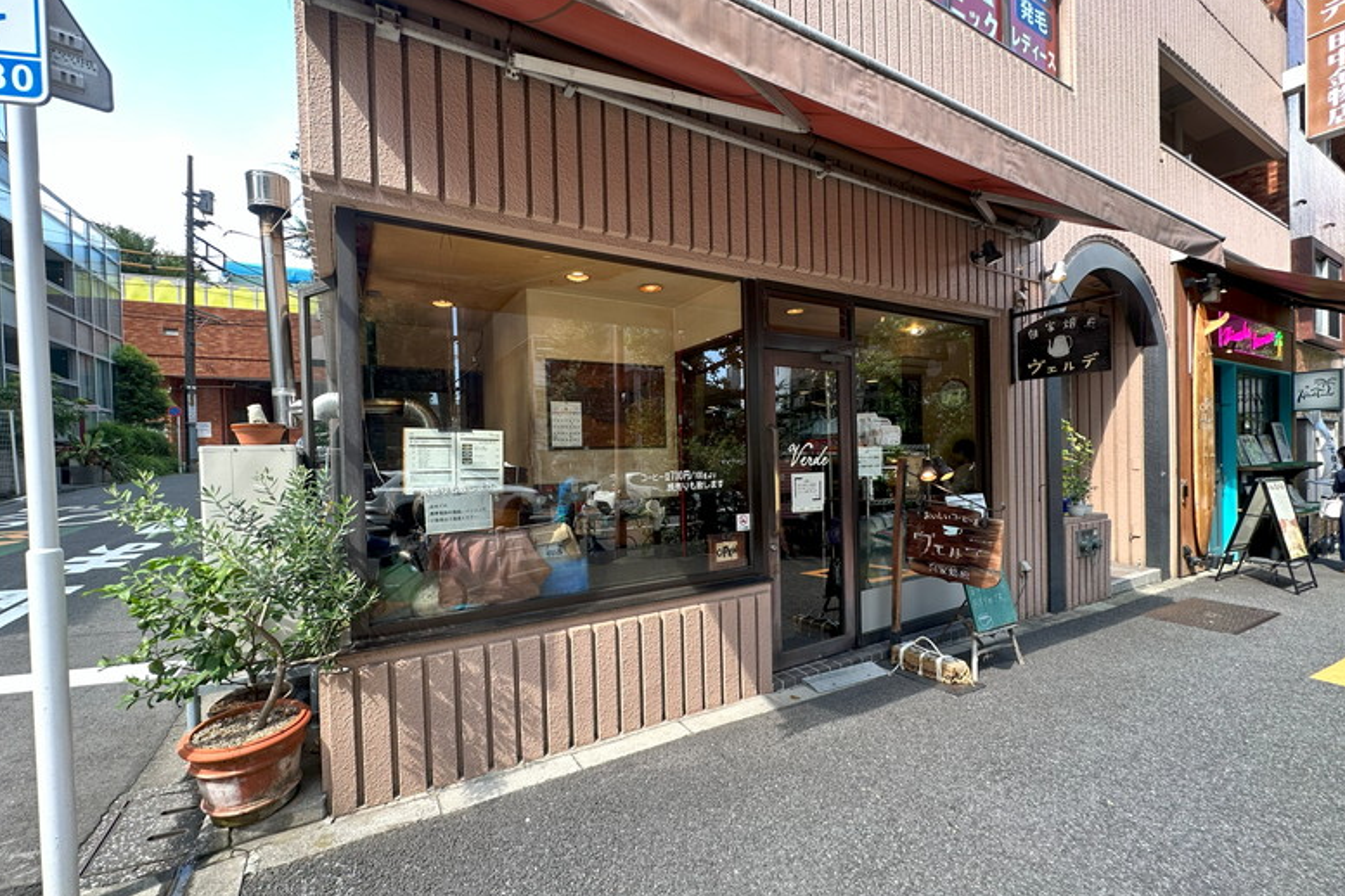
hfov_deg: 100.4
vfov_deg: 77.3
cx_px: 665
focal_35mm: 15
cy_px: 467
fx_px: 560
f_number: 2.2
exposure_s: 1/99
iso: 50
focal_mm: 2.22
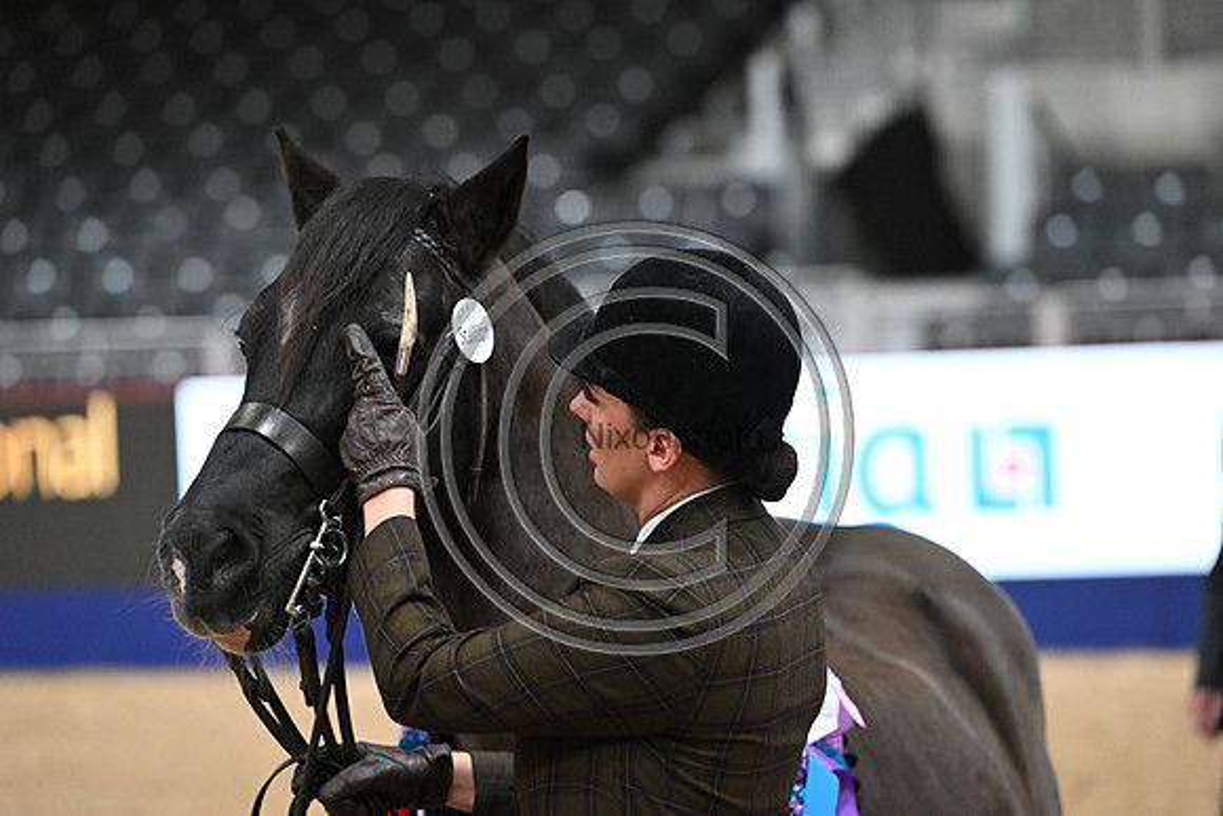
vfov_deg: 7.2
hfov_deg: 10.8
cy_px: 408
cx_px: 612
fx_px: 6456
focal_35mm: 190
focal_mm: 190
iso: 6400
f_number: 4.5
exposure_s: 1/500
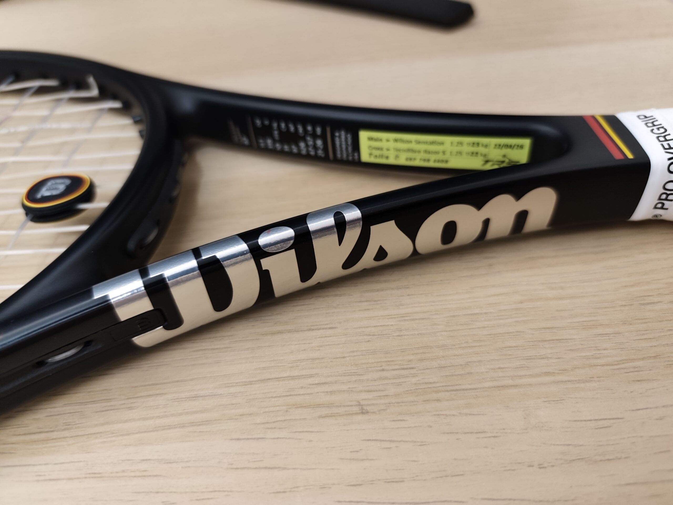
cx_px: 336
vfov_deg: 58.9
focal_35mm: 23
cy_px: 252
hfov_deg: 73.9
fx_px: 447
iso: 1600
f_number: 1.65
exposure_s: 1/33.3
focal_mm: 6.19
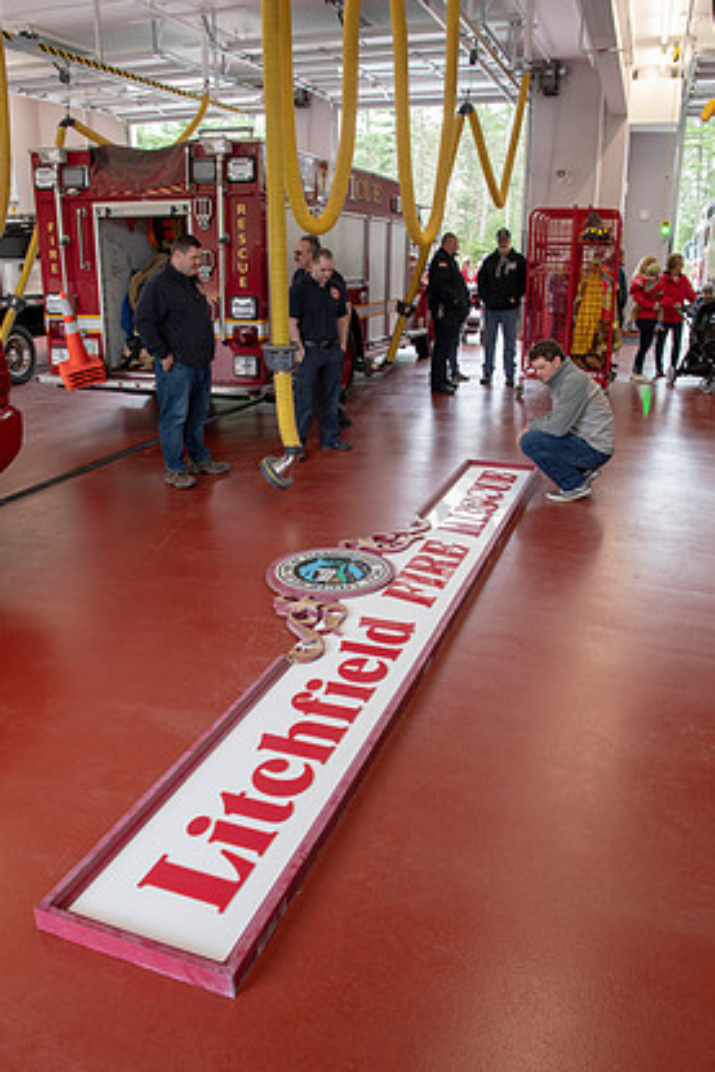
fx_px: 774
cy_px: 540
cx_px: 364
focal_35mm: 26
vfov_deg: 69.4
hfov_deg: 49.6
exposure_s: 1/100
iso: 1000
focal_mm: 16
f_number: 5.6
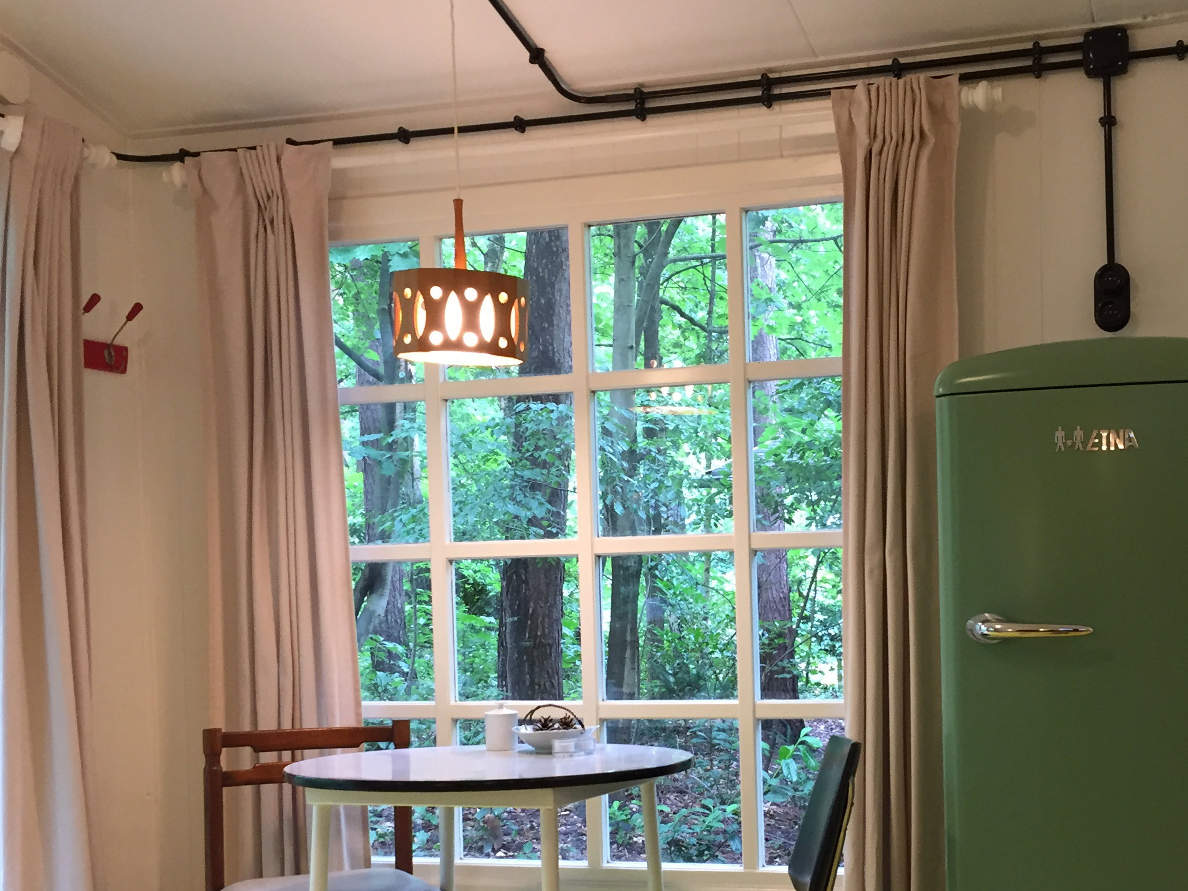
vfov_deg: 31.2
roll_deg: +0.6
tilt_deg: -1.2
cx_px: 804
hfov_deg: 40.7
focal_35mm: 46
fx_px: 1579
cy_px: 624
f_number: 2.2
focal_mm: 4.15
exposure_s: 1/33
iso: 125
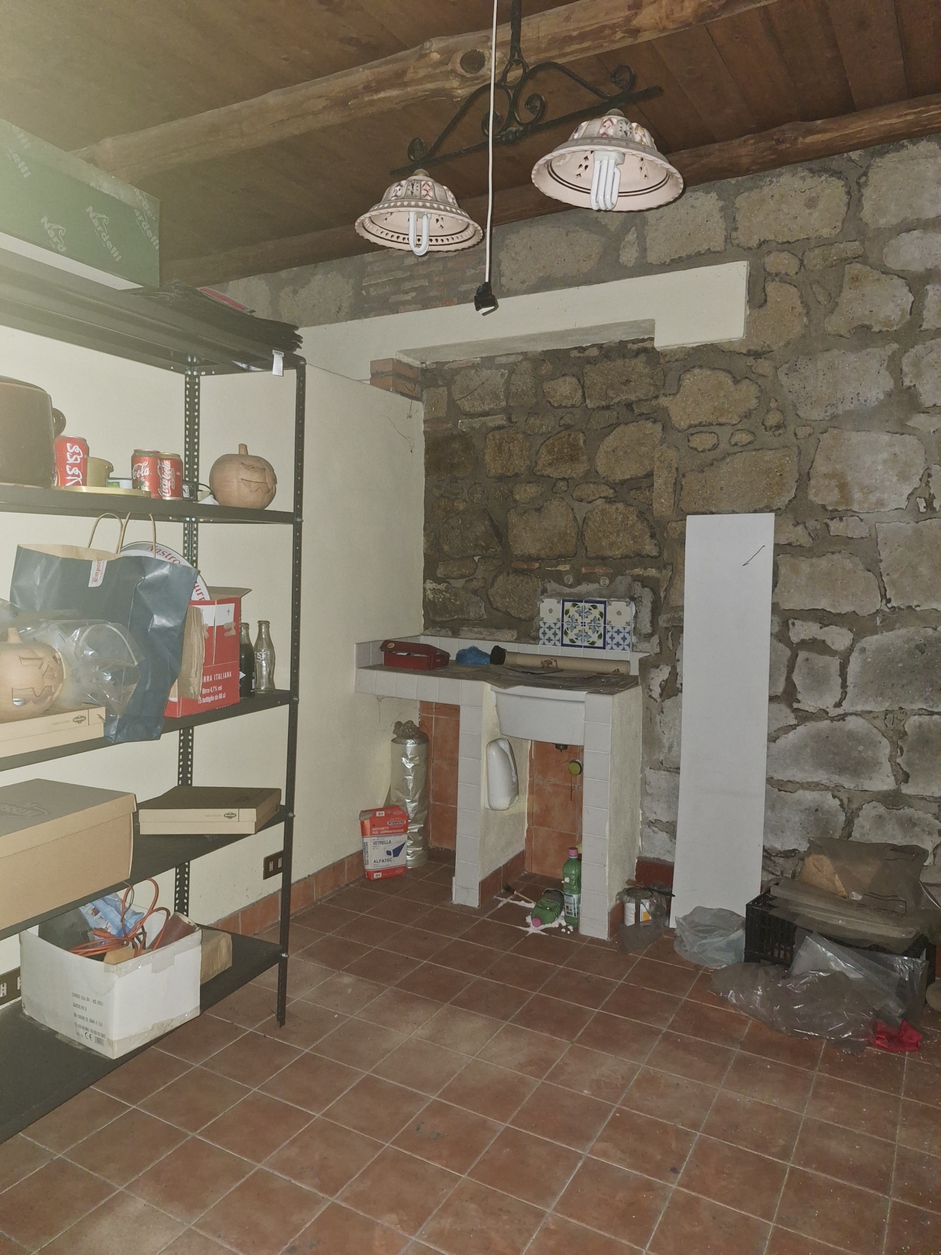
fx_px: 834
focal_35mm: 23
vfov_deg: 73.9
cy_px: 628
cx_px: 470
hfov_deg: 58.9
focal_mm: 5.54
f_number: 1.8
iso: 25
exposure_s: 1/10
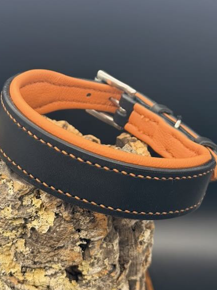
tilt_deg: -33.9
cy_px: 125
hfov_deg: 22.2
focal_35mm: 66
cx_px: 103
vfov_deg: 29.4
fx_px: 552
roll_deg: -0.6
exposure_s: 1/122
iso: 50
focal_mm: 6.76
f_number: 1.78
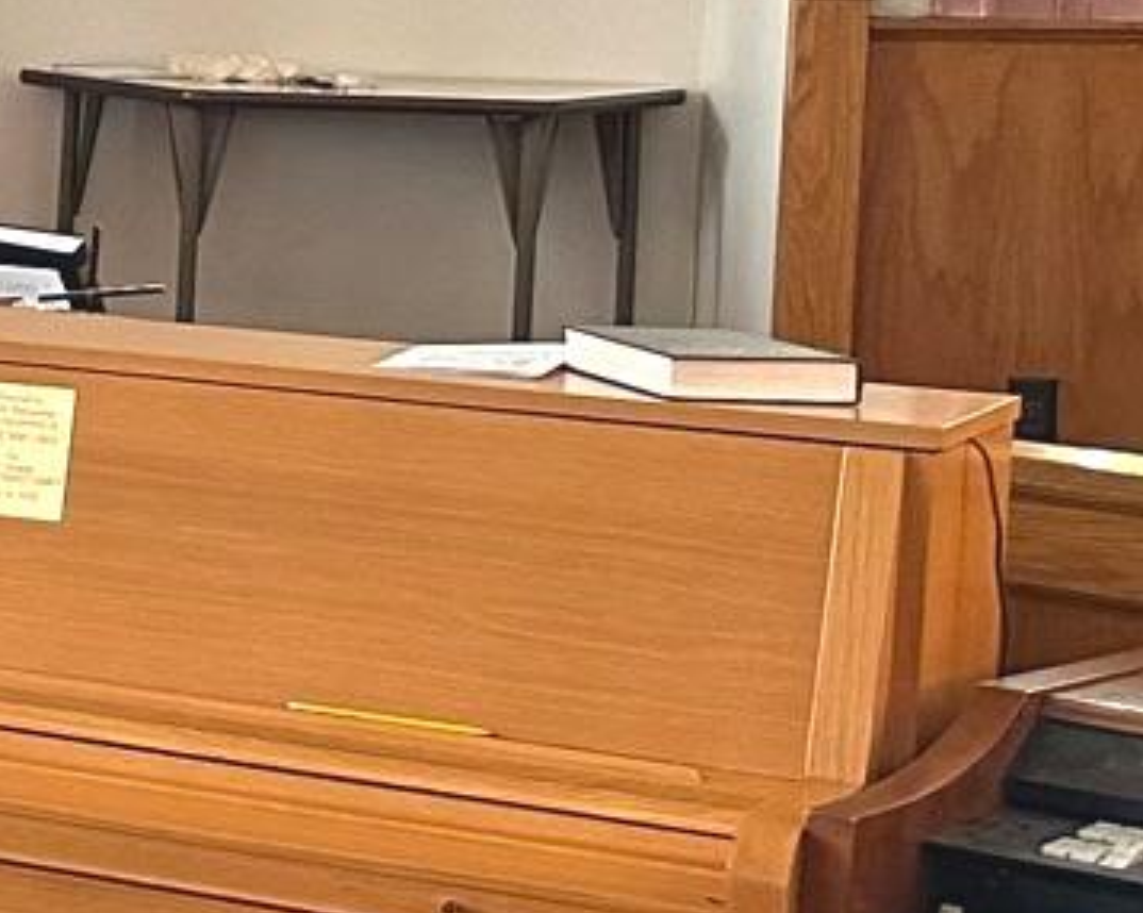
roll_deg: -0.6
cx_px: -2021
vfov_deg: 11.4
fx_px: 4531
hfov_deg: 10.9
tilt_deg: -5.3
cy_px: 128
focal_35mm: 134
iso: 250
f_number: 1.78
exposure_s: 1/73
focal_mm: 6.86
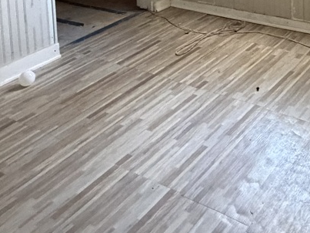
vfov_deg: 23.6
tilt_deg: -6.1
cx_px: 294
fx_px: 448
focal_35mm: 50
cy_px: -111
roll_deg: +1.4
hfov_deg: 35.3
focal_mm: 2.22
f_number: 2.2
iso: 1250
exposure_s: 1/60
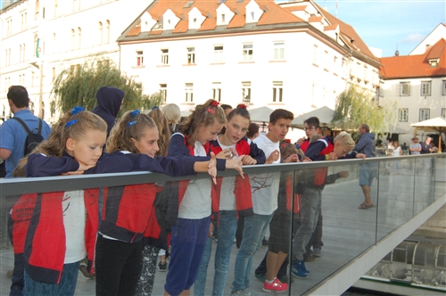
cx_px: 223
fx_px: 483
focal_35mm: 39
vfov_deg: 34.1
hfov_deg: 49.6
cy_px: 148
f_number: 5.6
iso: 360
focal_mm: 26
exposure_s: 1/500
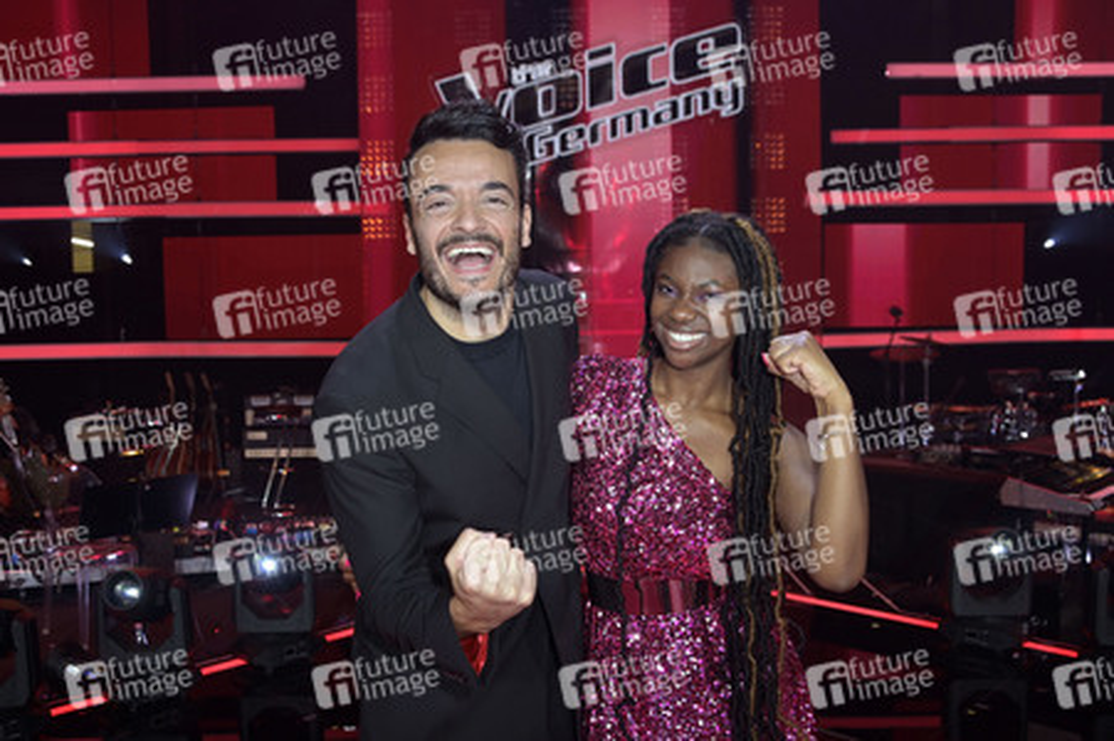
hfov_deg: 58.8
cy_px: 370
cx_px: 557
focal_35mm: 32
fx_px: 989
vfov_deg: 41.1
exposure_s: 1/125
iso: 2500
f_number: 5
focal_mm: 32
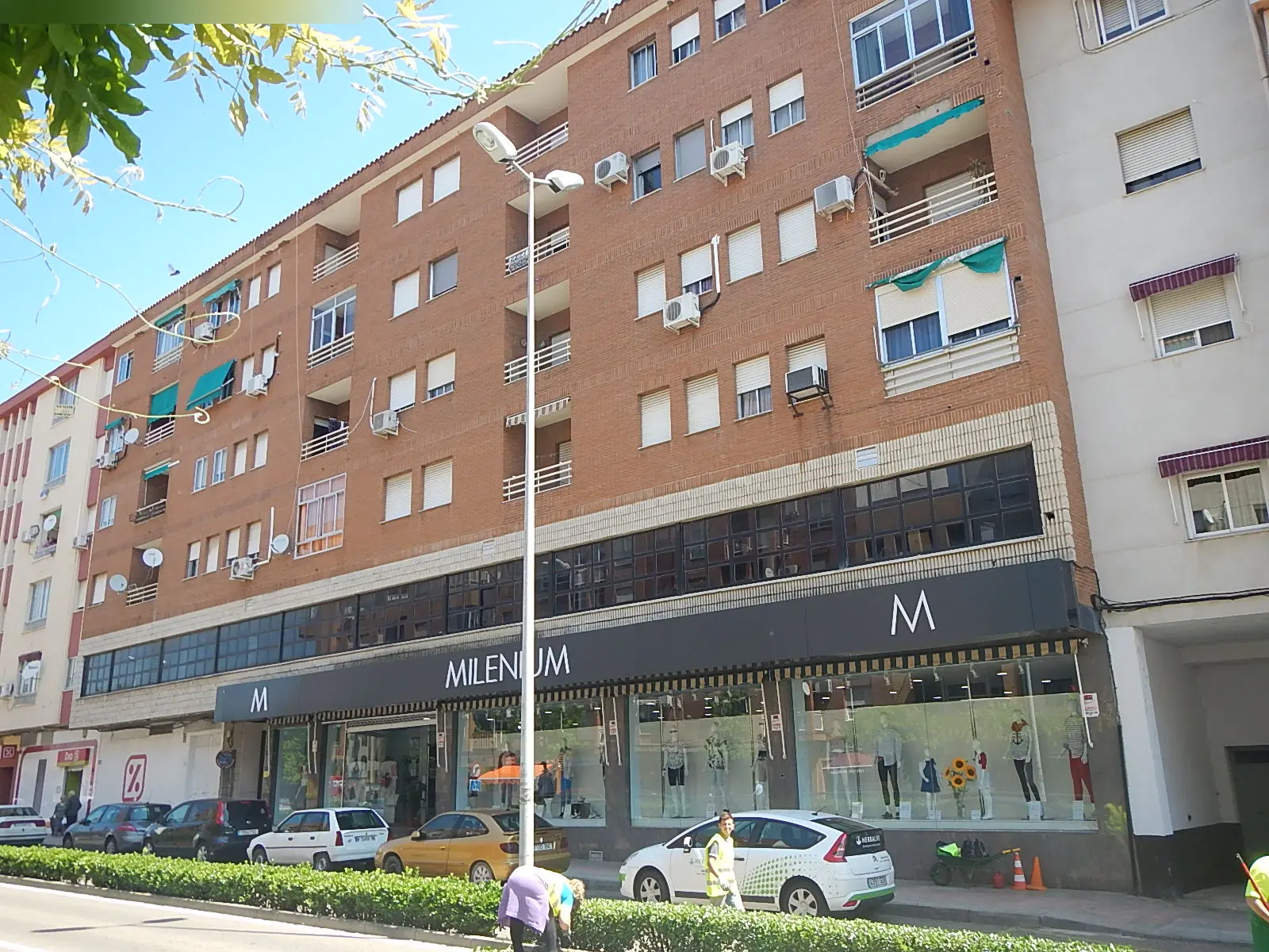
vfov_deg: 49.7
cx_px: 634
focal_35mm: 28
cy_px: 476
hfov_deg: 63.4
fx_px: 1026
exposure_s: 1/250
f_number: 3.9
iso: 125
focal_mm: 5
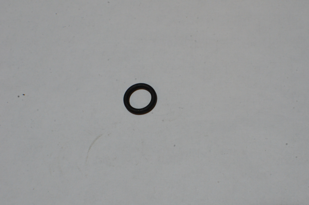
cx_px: 154
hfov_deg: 37.9
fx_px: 450
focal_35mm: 52
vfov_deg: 25.6
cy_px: 102
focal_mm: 35
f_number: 20
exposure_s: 1/50
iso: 2500
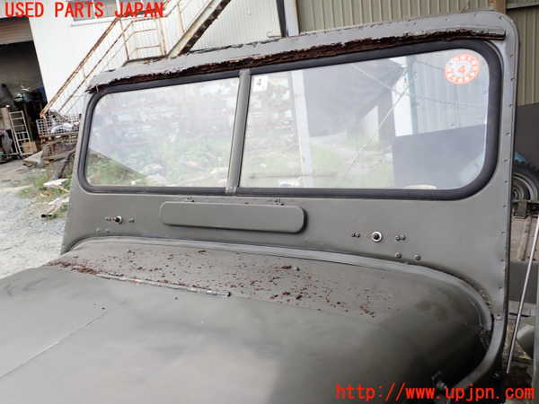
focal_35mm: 30
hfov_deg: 60.0
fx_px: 467
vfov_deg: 46.8
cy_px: 202
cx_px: 270
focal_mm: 5.4
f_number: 3.2
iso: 100
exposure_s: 1/160
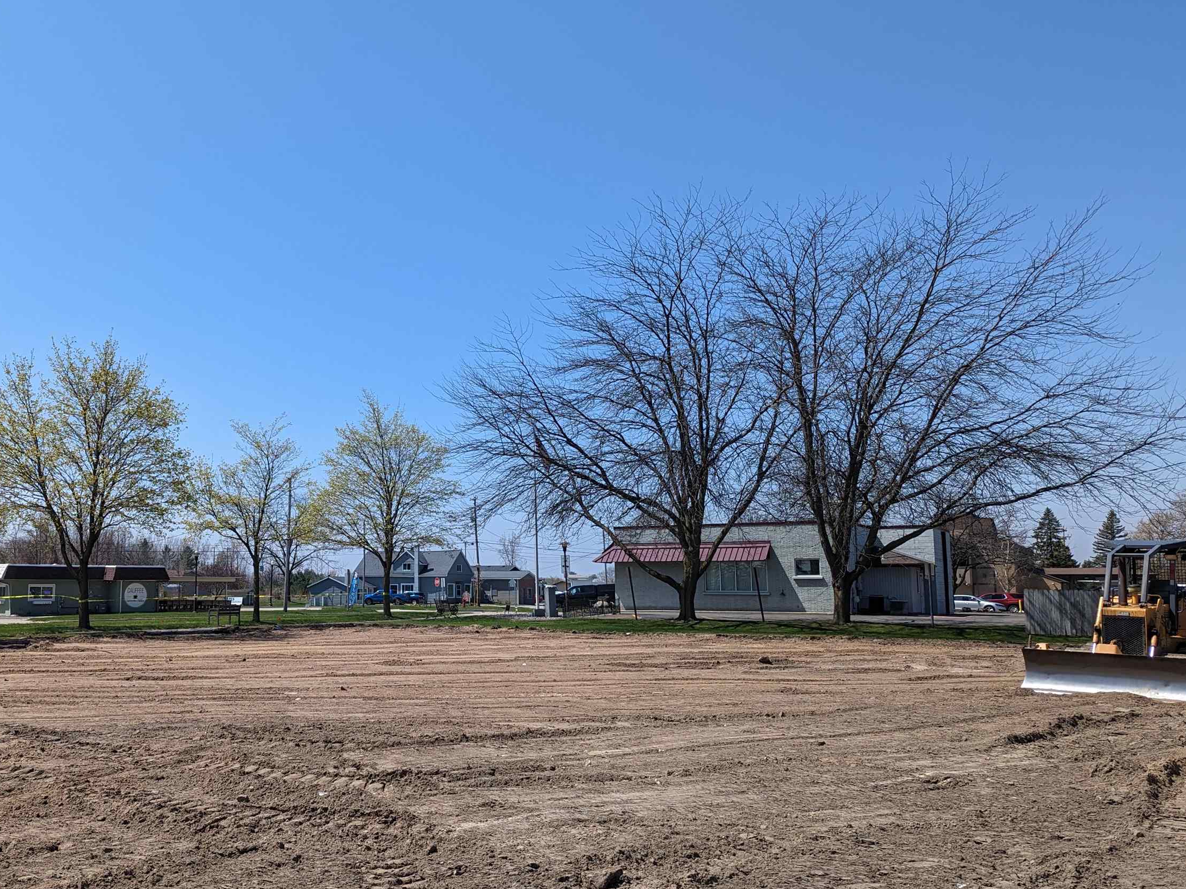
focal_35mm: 33
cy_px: 459
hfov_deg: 54.4
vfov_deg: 42.9
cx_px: 407
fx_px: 1130
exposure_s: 1/2179
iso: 46
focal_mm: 6.81
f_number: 1.85
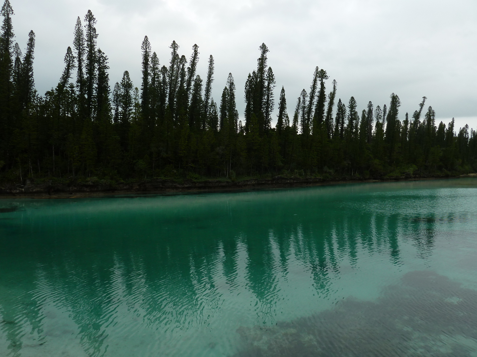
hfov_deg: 69.4
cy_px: 178
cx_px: 238
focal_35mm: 25
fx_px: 344
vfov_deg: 54.9
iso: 80
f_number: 3.5
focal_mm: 4.1
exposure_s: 1/100
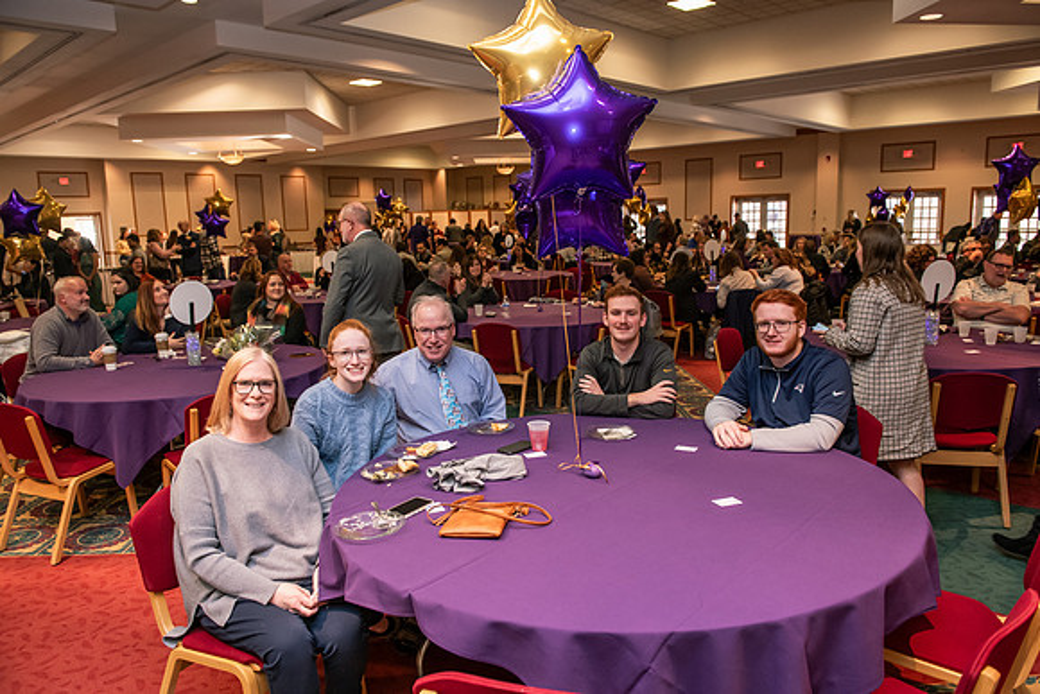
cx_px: 520
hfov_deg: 69.4
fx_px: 751
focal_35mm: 26
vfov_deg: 49.6
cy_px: 347
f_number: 4
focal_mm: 26
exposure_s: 1/125
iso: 2000
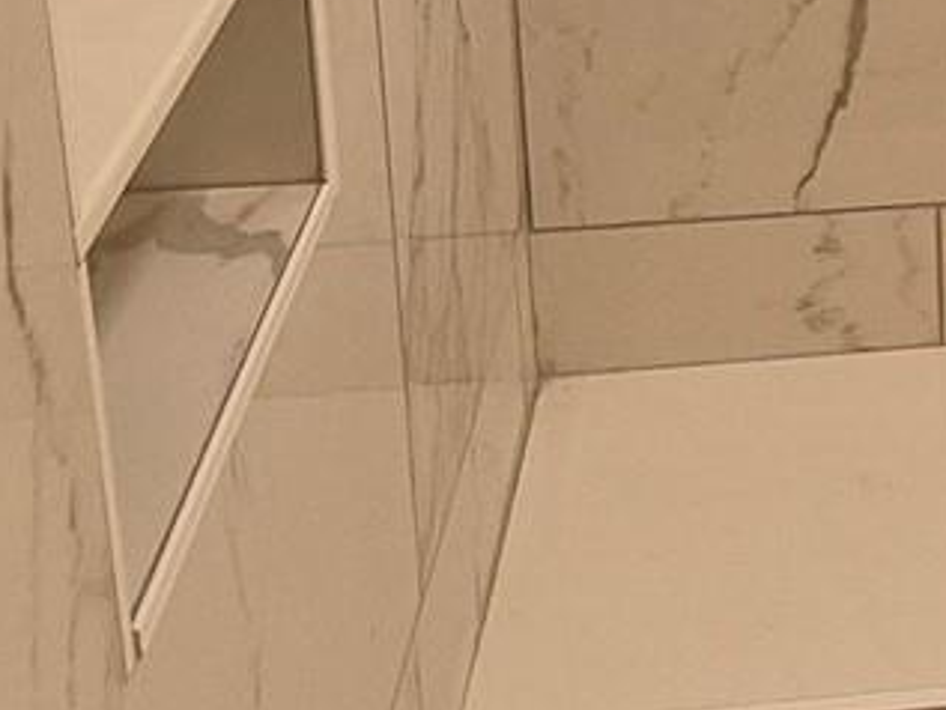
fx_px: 2296
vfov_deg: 15.2
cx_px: 1322
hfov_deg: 20.6
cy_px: -573
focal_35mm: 84
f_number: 2.2
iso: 100
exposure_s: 1/60
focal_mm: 1.74
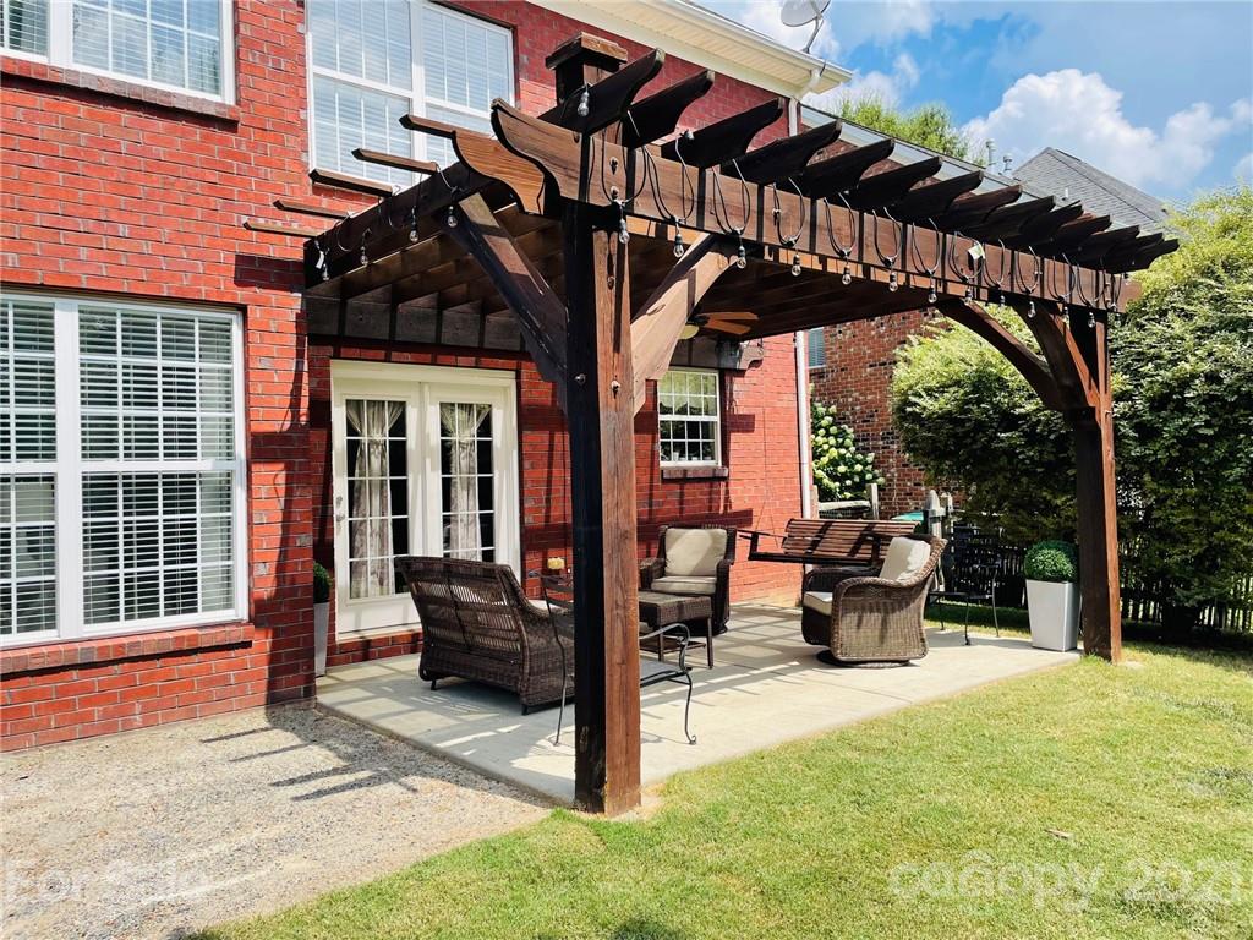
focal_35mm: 26
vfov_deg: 53.1
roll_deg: +2.0
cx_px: 626
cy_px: 470
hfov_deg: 67.3
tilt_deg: +1.6
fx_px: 941
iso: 32
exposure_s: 1/1667
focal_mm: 4.2
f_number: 1.6
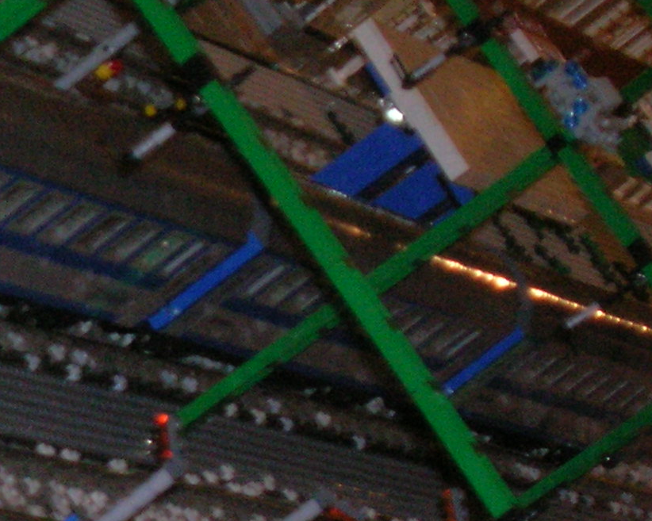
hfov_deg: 6.1
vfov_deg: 4.9
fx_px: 6057
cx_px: -58
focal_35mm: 314
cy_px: 228
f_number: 4.9
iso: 200
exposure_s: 1/60.1
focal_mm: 17.1
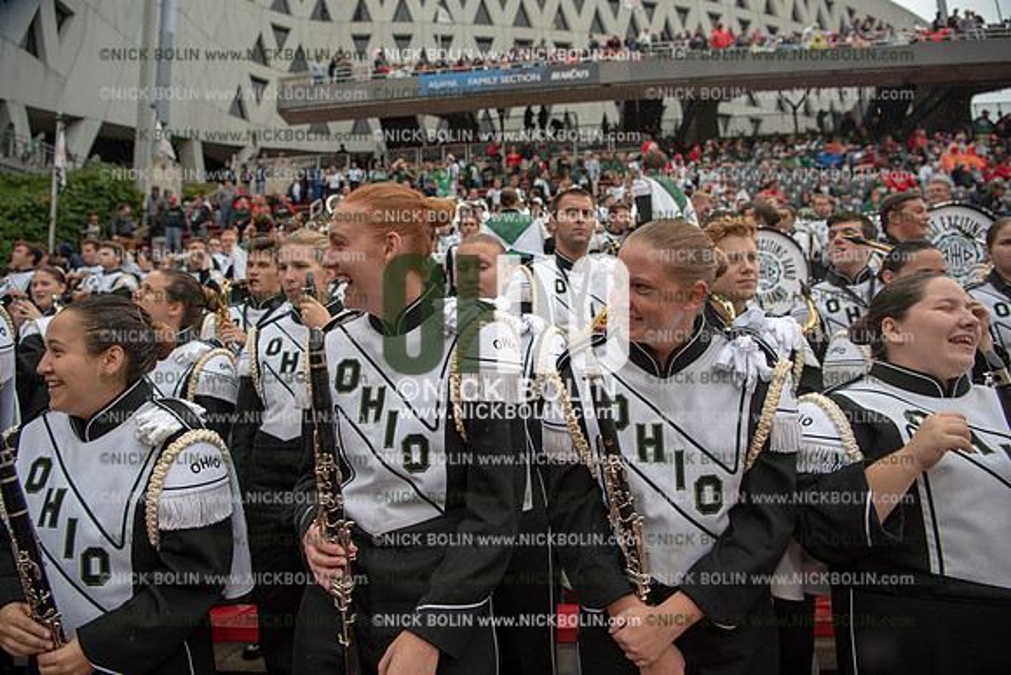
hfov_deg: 73.7
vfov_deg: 53.2
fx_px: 674
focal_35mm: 24
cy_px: 338
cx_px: 506
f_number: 3.5
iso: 250
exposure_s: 1/800
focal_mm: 24
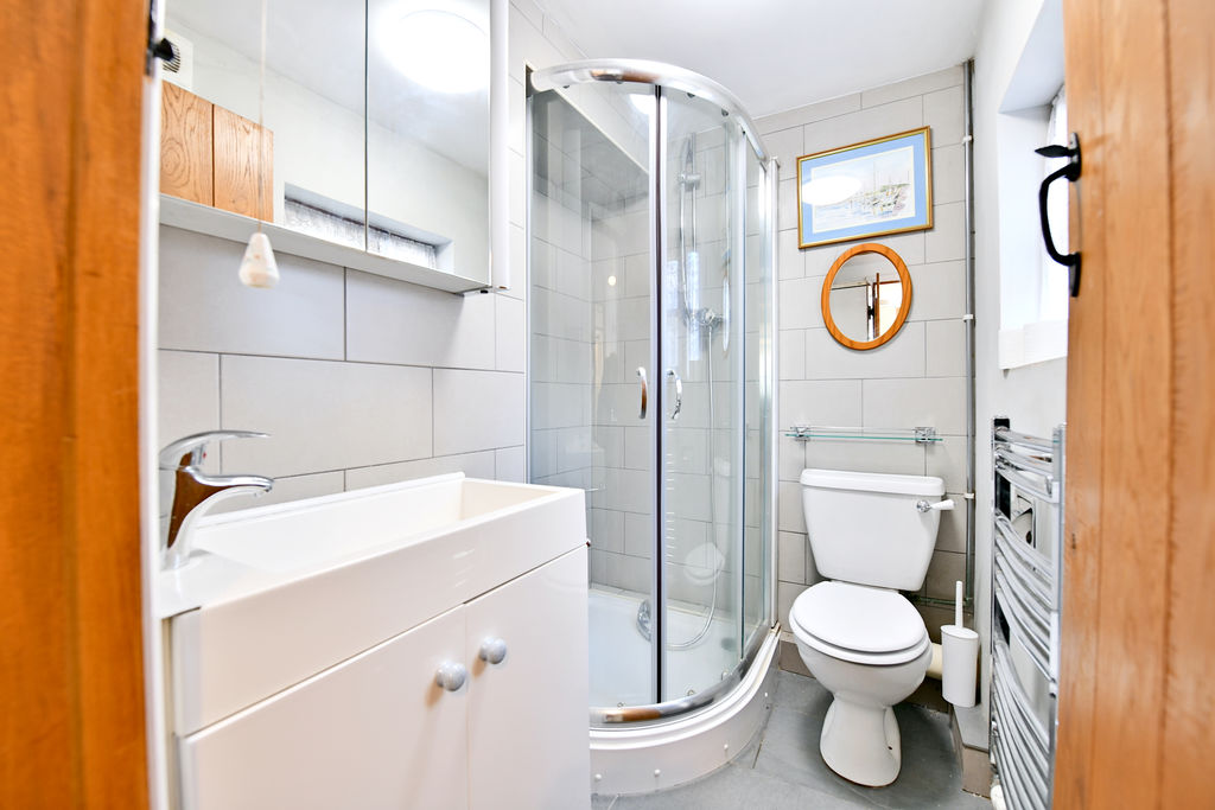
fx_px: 473
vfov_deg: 81.2
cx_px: 608
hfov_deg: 104.2
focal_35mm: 14
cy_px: 405
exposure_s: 1/15
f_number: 6.3
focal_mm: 14
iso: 250
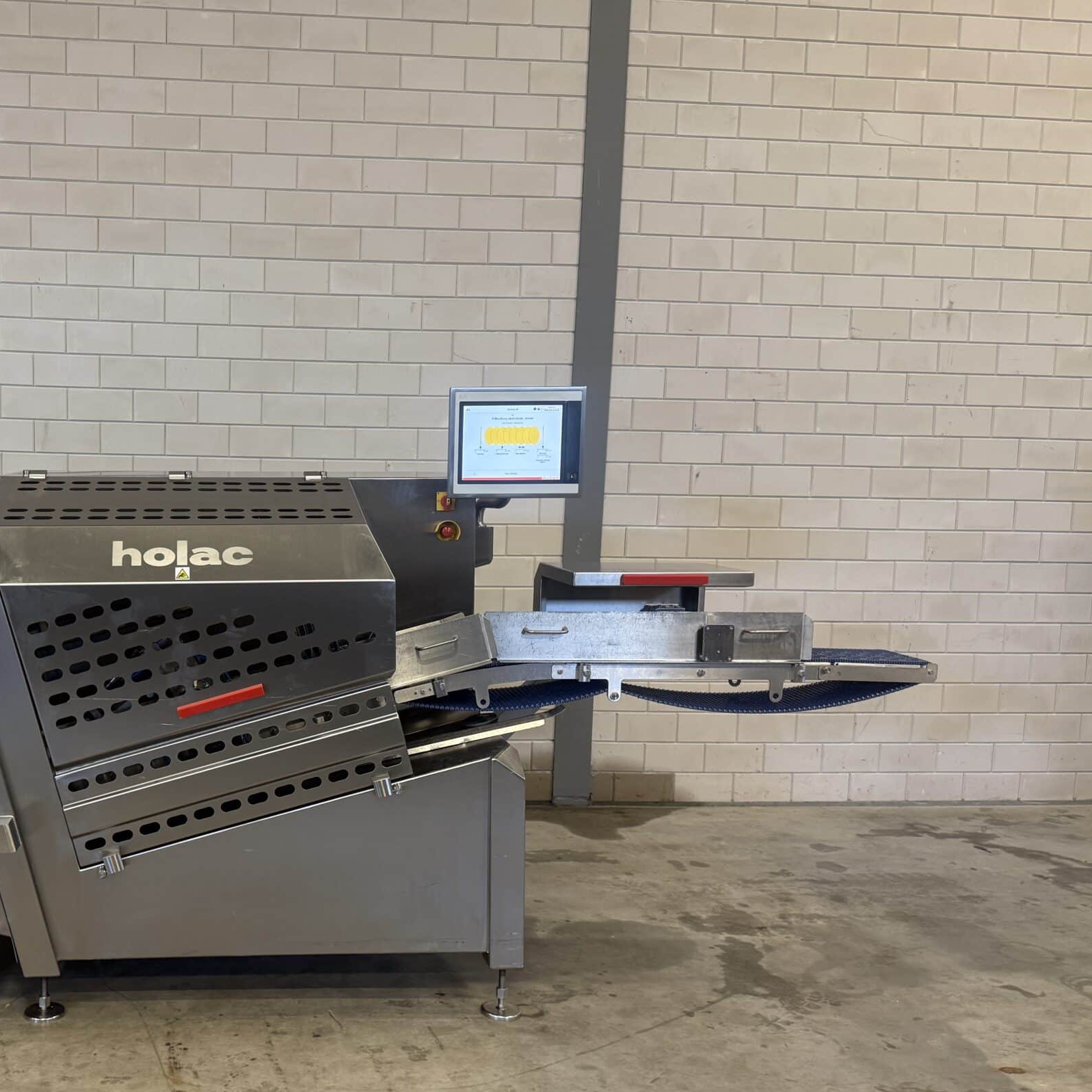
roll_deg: -0.6
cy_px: 613
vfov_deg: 48.3
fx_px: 1213
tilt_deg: -6.0
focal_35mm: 34
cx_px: 269
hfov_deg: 46.7
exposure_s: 1/50
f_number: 1.78
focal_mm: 6.76
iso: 160
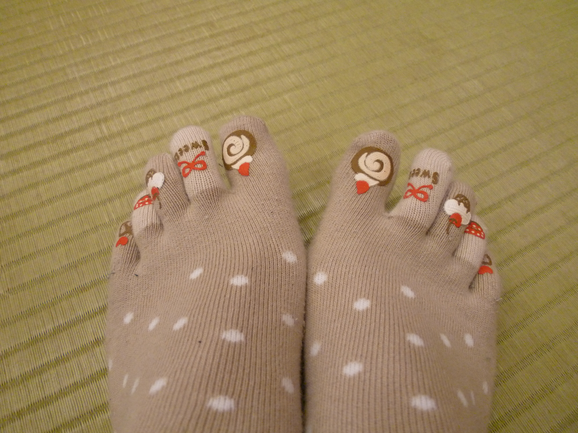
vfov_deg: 56.8
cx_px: 289
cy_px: 216
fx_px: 401
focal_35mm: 24
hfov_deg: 71.6
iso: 250
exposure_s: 1/60
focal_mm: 4.3
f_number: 2.2
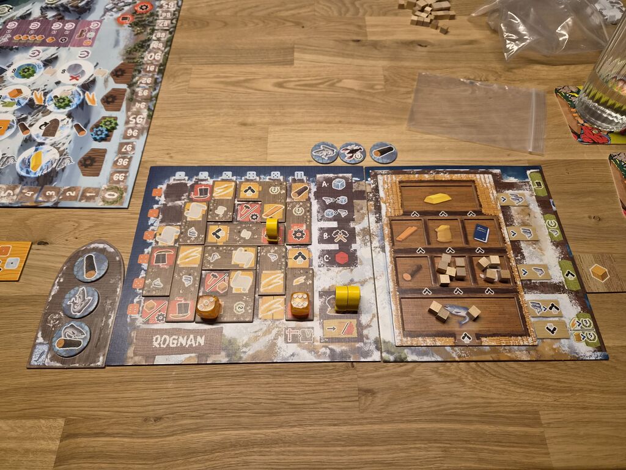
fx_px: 416
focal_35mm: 23
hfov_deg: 73.9
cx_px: 313
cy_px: 235
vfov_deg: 58.9
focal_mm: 5.4
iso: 250
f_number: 1.8
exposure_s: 1/100
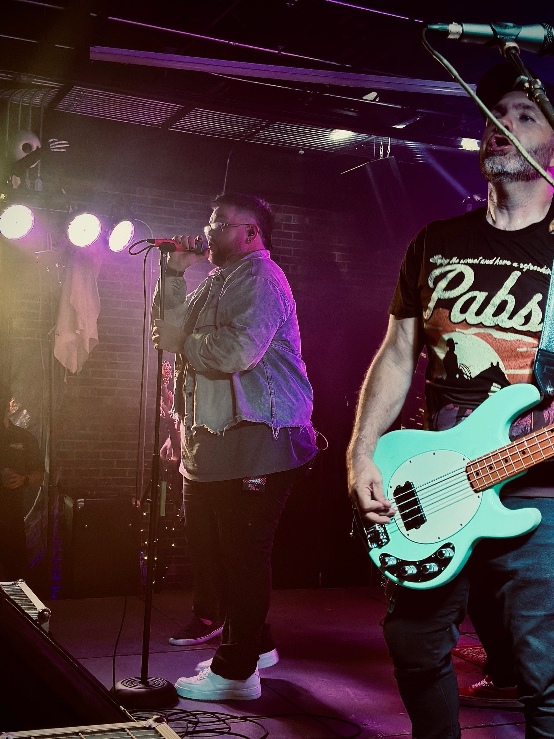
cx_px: 277
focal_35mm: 48
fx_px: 1024
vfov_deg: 39.7
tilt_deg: +3.8
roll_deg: -2.1
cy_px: 370
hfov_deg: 30.3
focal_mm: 6.86
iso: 125
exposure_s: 1/121
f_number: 1.78
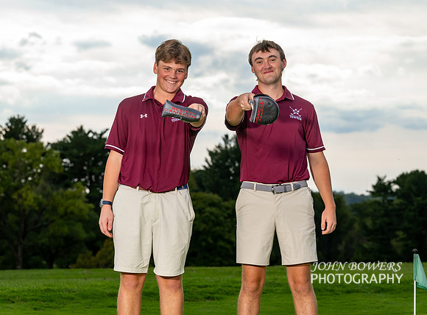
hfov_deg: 15.1
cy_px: 130
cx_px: 245
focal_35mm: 131
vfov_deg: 11.2
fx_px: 1612
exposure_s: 1/500
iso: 160
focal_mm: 88
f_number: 5.6
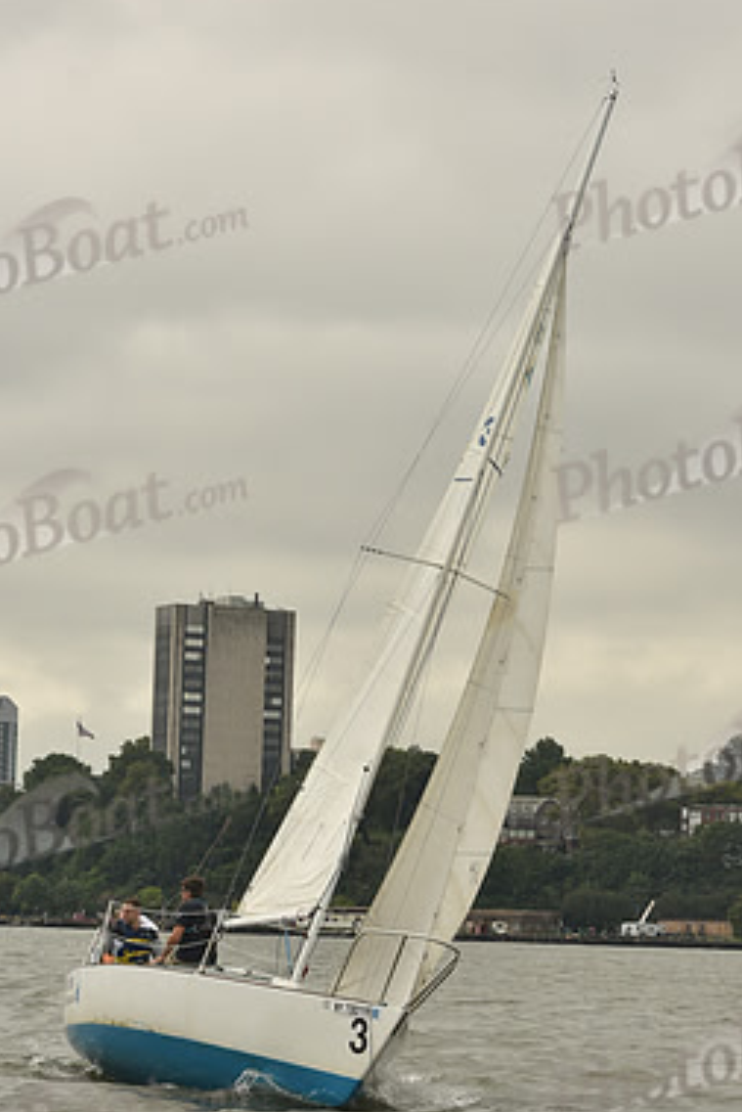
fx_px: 4015
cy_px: 643
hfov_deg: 10.6
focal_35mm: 130
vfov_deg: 15.8
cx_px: 400
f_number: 13
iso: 400
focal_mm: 85
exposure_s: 1/800
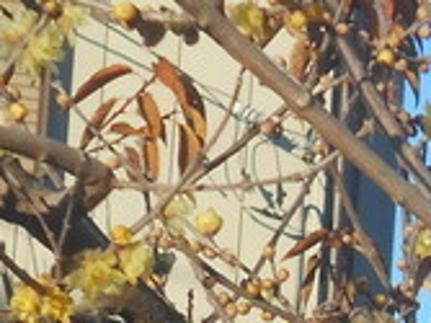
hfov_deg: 5.0
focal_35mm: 398
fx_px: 4952
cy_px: 579
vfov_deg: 3.7
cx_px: 599
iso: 80
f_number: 5.3
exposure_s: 1/320
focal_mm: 11.6
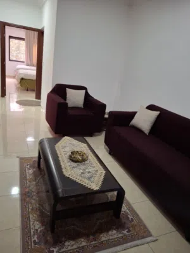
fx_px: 183
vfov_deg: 69.4
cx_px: 95
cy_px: 126
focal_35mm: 25
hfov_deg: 54.9
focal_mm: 4.69
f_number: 1.8
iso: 320
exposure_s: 1/50
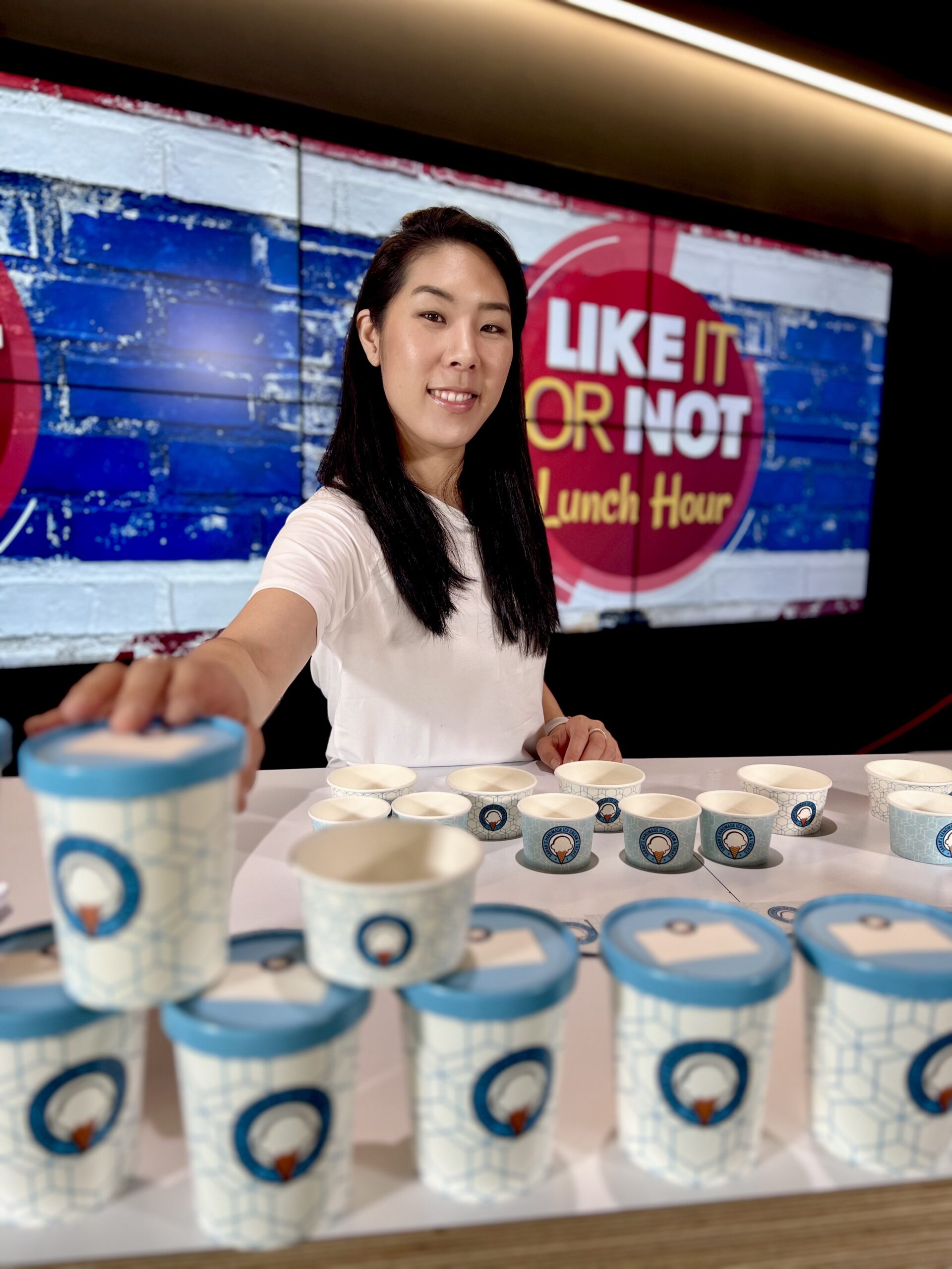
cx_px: 476
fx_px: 953
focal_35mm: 26
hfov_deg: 53.1
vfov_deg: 67.3
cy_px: 634
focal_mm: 5.7
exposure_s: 1/120
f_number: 1.5
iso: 40
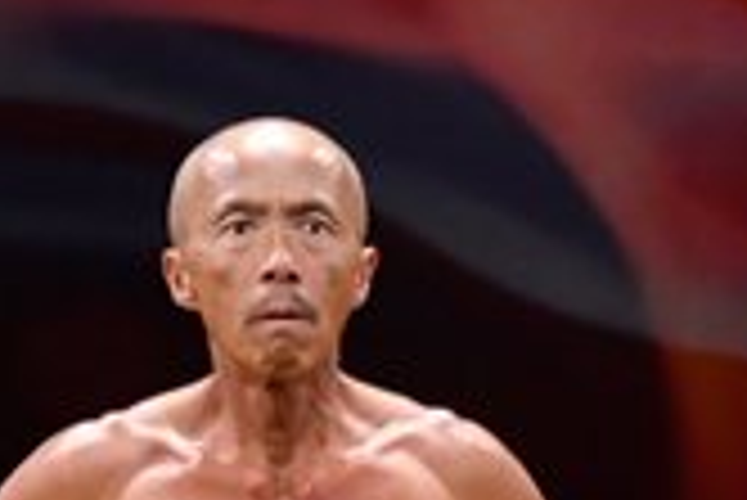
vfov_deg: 1.2
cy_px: 977
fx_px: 23281
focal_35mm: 1121
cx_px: 254
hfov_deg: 1.8
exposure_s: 1/400
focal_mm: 160
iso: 4000
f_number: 5.6
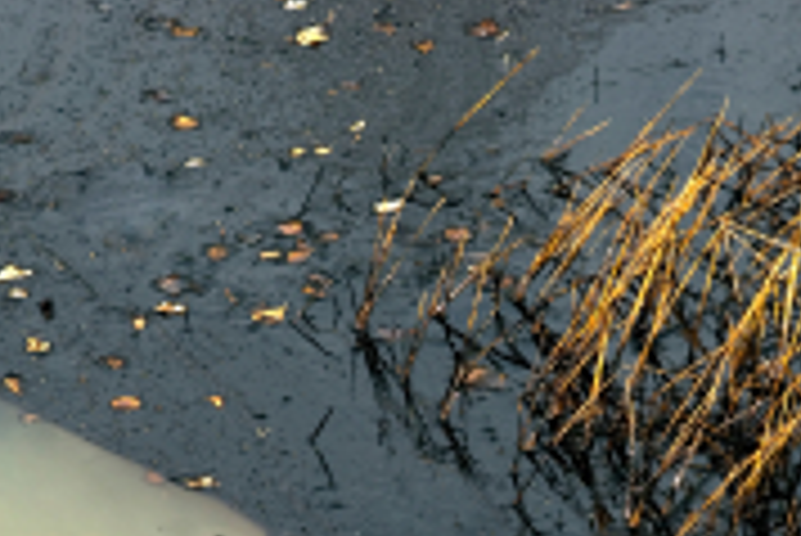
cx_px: 585
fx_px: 7553
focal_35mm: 339
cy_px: 615
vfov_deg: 4.1
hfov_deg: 6.1
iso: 100
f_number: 13
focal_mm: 95
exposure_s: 1/40
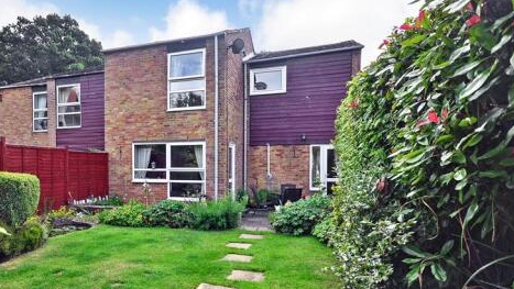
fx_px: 300
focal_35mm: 22
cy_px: 170
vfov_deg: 51.3
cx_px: 182
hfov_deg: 79.1
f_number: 4
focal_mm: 10
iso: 200
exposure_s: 1/320
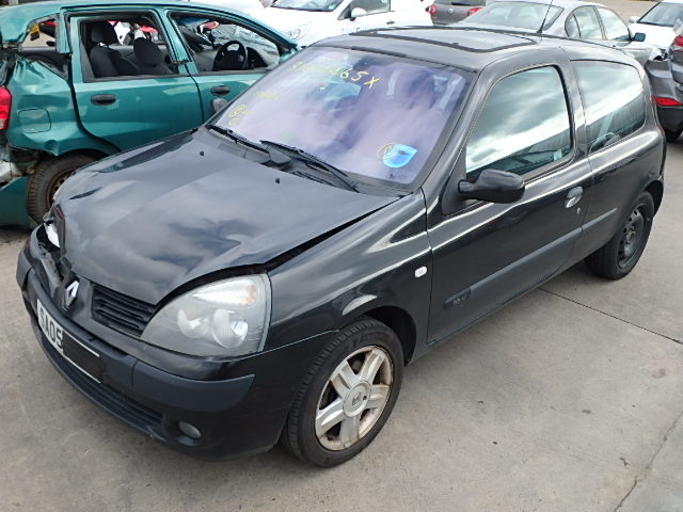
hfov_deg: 54.0
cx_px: 342
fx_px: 671
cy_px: 256
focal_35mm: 34
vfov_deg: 41.8
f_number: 4.9
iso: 125
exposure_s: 1/125
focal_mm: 6
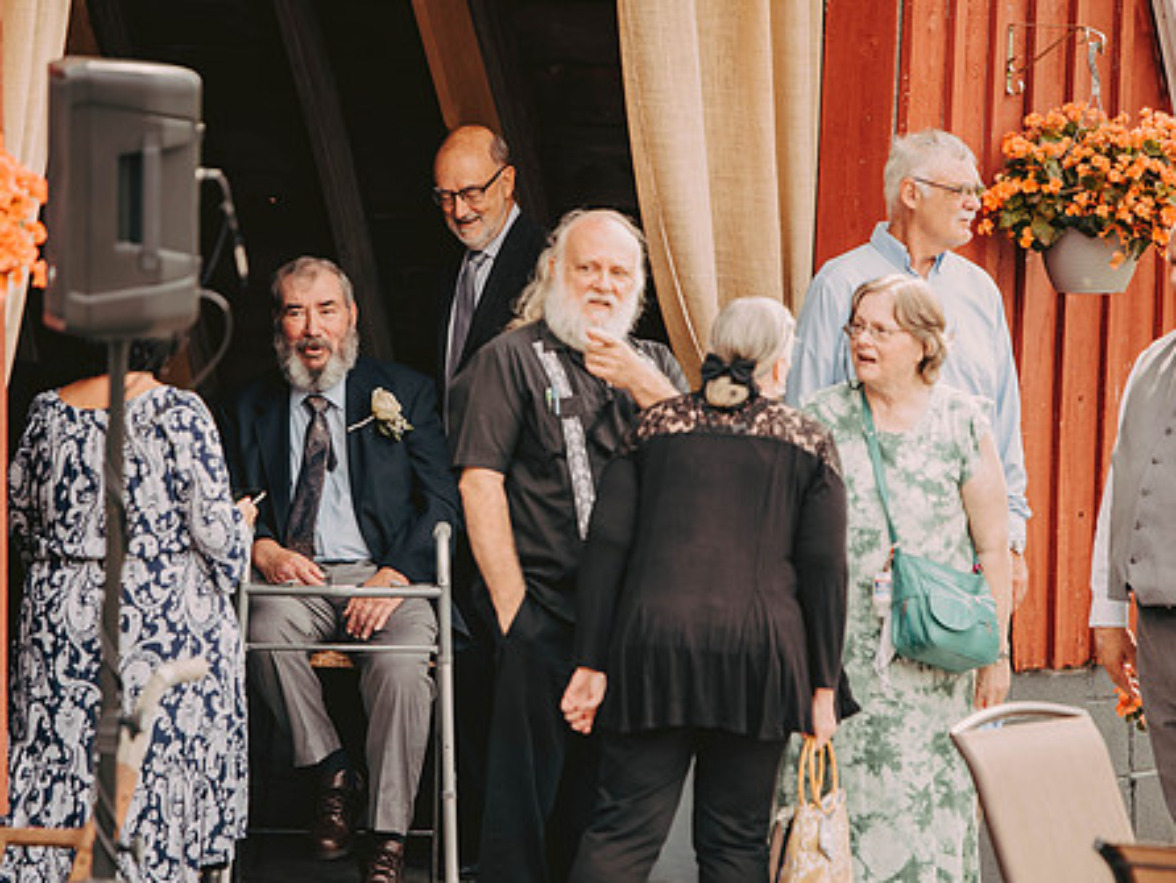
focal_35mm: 250
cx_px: 506
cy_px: 447
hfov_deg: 7.9
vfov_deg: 6.0
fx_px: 8498
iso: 200
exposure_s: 1/400
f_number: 2.8
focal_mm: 200
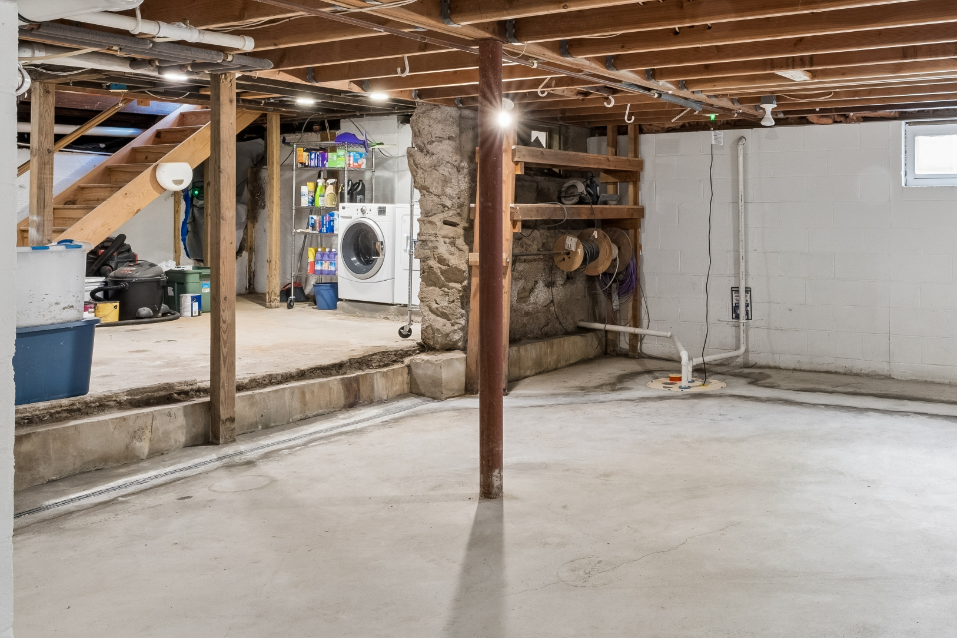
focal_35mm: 31
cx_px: 731
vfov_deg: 41.6
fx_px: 824
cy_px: 194
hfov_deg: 56.9
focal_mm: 14
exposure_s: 1.3
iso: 400
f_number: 13
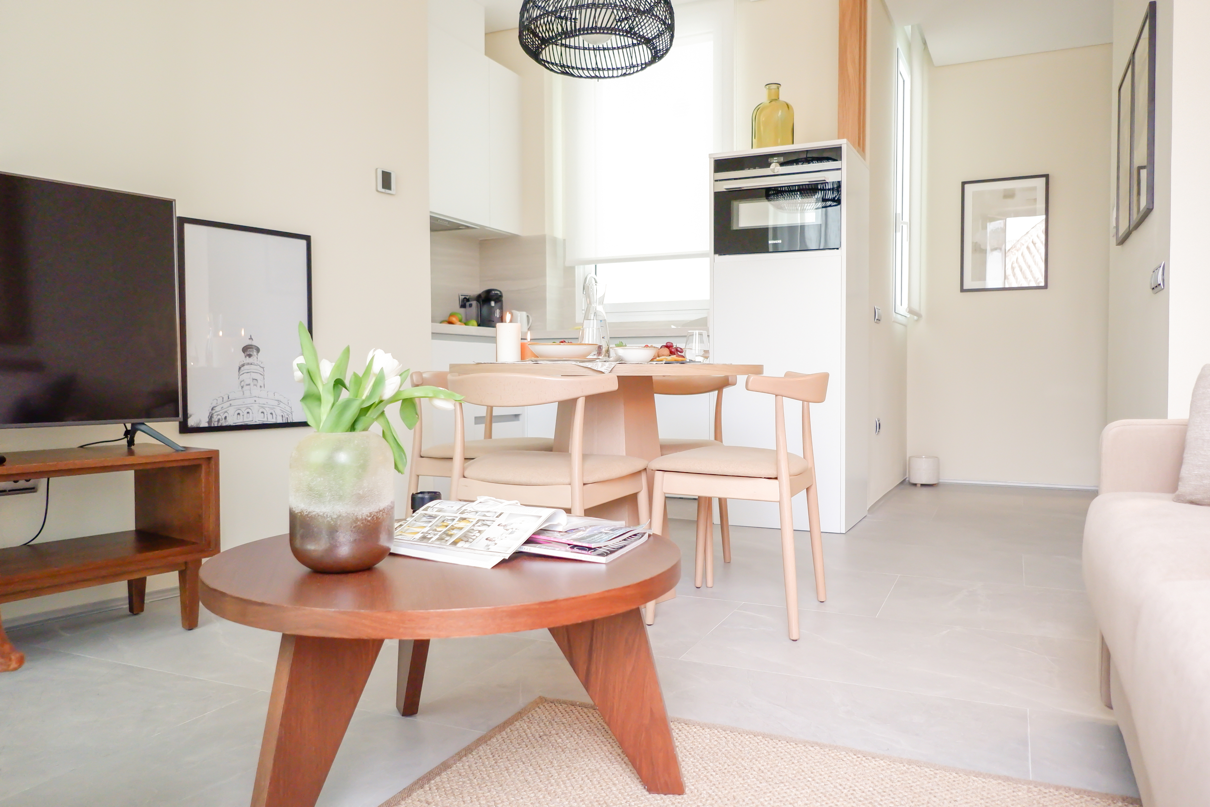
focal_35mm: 24
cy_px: 404
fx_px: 807
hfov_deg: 73.7
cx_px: 605
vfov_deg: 53.1
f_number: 2.8
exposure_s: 1/800
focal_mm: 16
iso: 2500
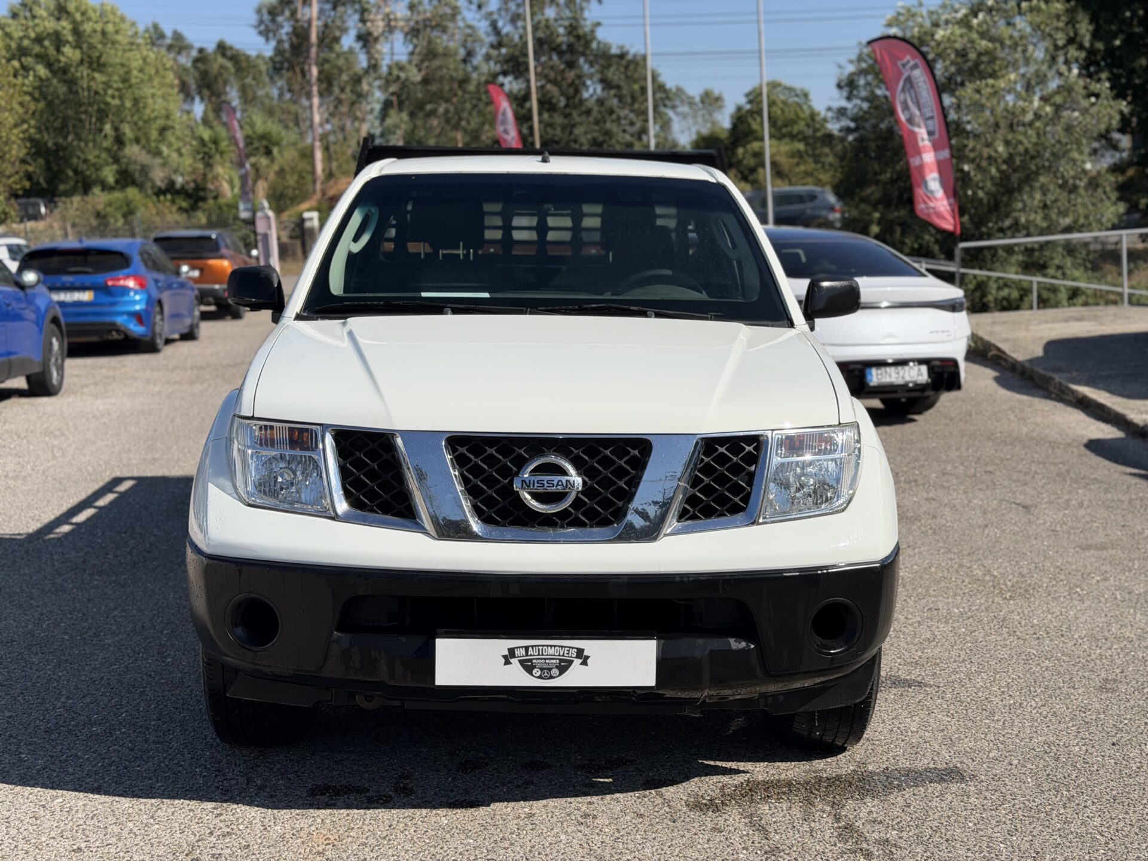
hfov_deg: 39.7
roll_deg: +3.4
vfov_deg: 30.3
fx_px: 1592
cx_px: 574
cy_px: 430
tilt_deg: -7.8
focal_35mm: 48
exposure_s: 1/6024
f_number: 1.78
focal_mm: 6.76
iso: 64
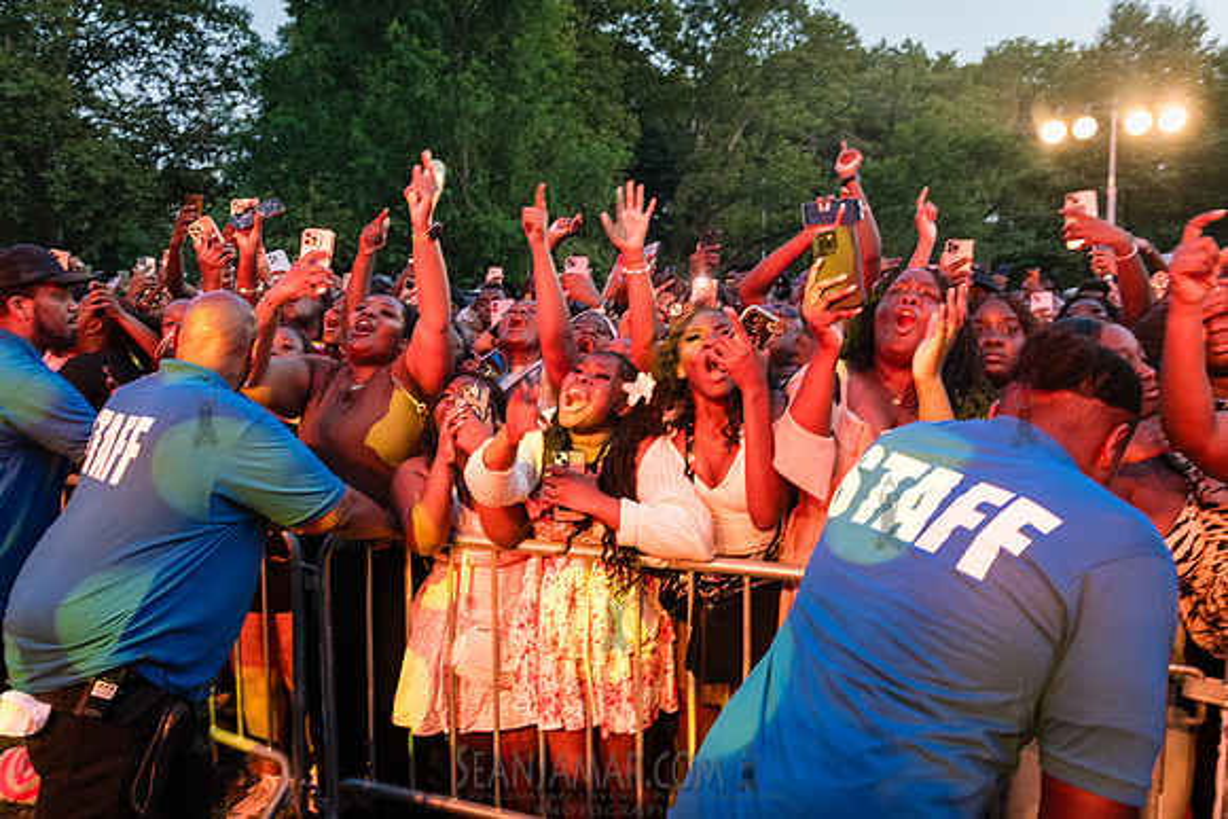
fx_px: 1008
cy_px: 407
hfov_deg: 62.6
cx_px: 581
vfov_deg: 44.2
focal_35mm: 30
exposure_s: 1/200
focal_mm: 27
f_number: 3.5
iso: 4000
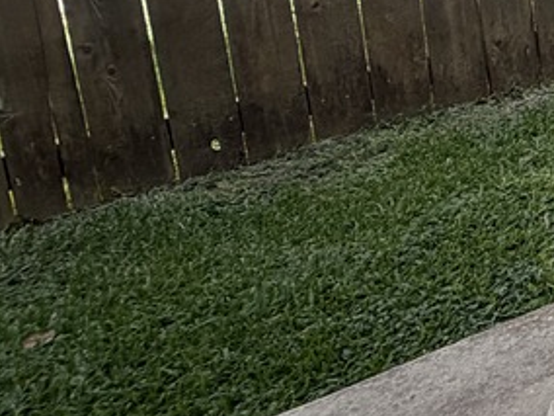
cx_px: 1215
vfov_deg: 18.8
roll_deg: +0.8
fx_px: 1136
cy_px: -160
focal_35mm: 71
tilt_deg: -11.5
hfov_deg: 16.7
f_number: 2.2
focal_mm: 2.22
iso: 50
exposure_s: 1/502
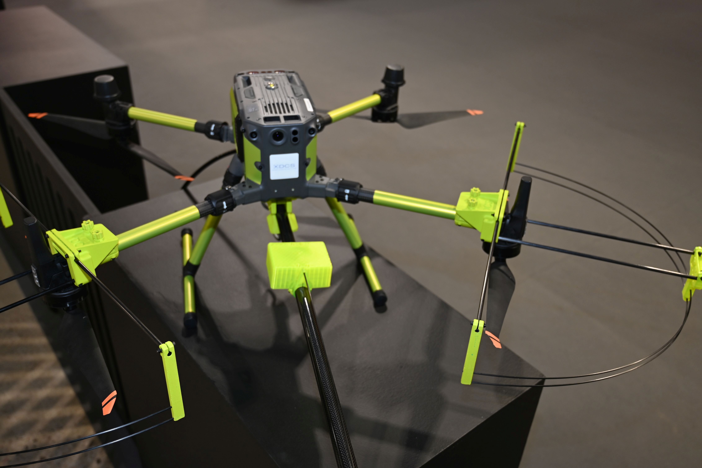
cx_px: 351
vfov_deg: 40.5
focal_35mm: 32
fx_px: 634
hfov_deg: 58.0
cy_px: 234
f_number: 4
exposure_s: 1/60
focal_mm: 32.5
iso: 320
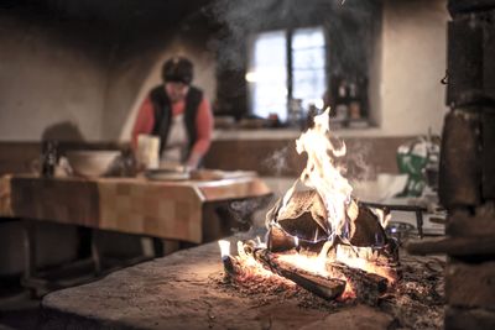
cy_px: 165
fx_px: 481
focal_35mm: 35
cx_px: 248
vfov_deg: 37.9
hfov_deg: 54.4
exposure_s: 1/125
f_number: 1.4
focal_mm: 35
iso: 1000
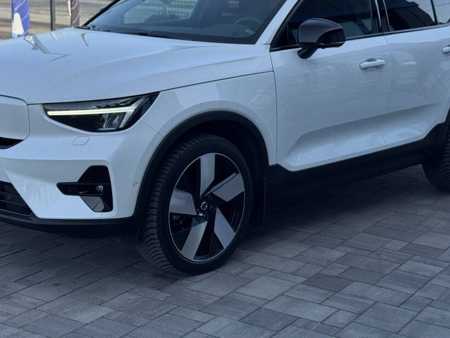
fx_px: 910
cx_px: 219
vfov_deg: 20.9
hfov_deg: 27.8
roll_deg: -0.6
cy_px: 99
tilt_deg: -9.4
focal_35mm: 70
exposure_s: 1/1724
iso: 64
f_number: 1.78
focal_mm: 6.76
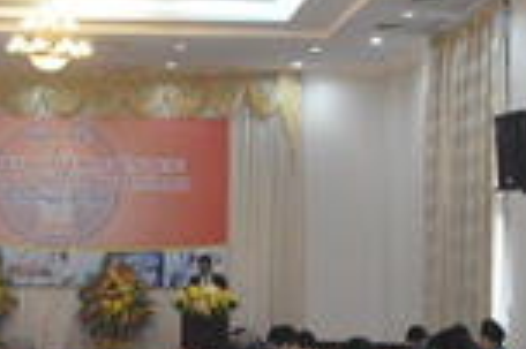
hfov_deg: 19.2
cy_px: 237
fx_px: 1542
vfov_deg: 12.9
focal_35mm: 106
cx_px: 133
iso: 3200
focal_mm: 21
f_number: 6.3
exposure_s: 1/100
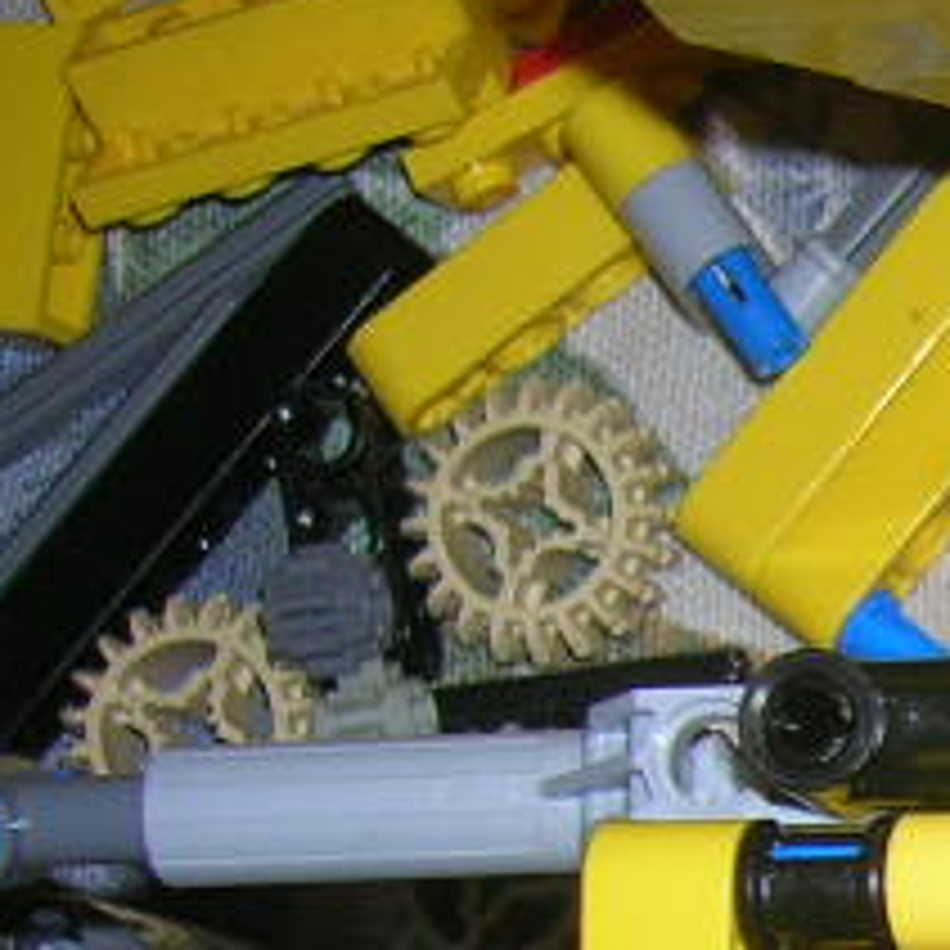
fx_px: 4533
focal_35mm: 146
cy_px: 1274
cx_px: 2143
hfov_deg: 10.6
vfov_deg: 11.6
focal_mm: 5.7
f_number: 2.9
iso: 50
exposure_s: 1/60.1
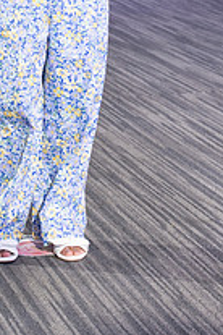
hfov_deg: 9.0
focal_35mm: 152
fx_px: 1412
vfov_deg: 13.3
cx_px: 36
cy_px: -28
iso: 1600
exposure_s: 1/160
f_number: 6.3
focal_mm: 70
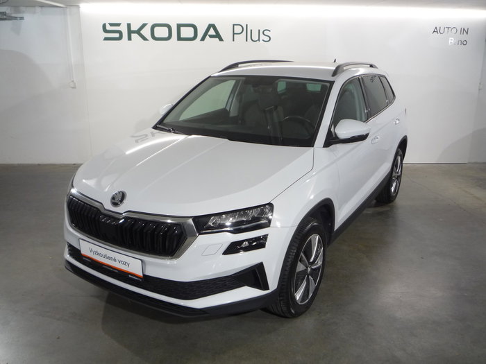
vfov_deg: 46.8
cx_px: 243
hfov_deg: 60.0
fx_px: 421
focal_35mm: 30
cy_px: 182
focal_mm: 5.2
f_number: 3.3
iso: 125
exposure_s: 1/30
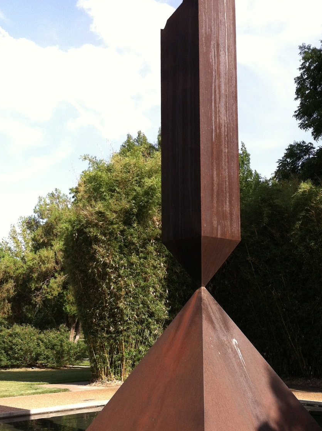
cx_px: 187
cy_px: 231
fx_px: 622
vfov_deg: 38.2
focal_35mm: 50
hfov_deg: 29.0
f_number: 2.8
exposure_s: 1/526
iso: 80
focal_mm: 3.85
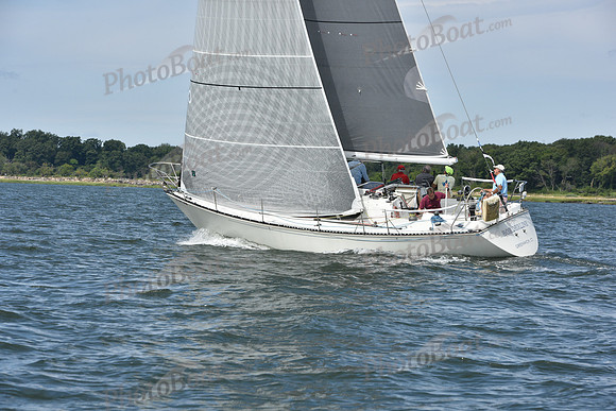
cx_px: 308
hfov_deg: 15.2
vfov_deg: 10.2
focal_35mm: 135
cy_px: 206
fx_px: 2310
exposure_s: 1/1000
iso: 320
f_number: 10
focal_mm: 135
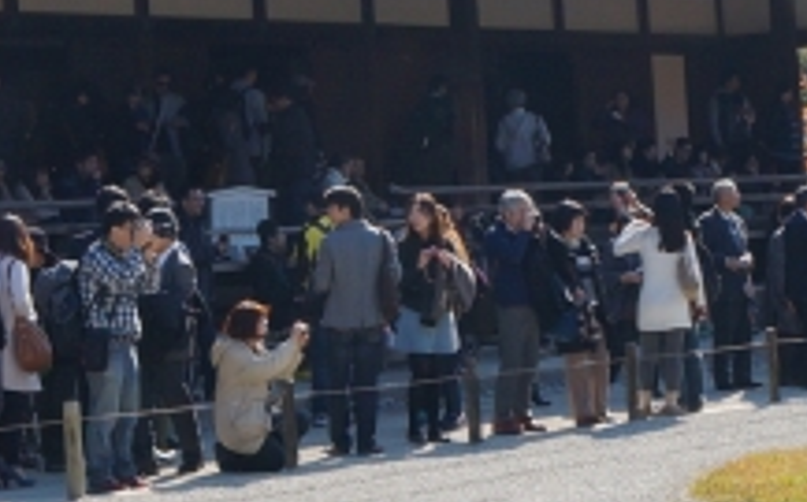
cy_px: -126
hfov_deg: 14.6
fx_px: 3097
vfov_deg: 9.1
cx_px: -19
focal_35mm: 141
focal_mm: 20
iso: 200
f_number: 8
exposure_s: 1/500
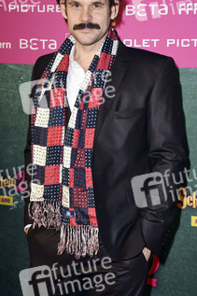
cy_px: 139
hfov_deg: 12.9
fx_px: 871
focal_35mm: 106
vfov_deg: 19.3
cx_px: 94
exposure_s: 1/160
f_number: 6.3
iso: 640
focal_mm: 56
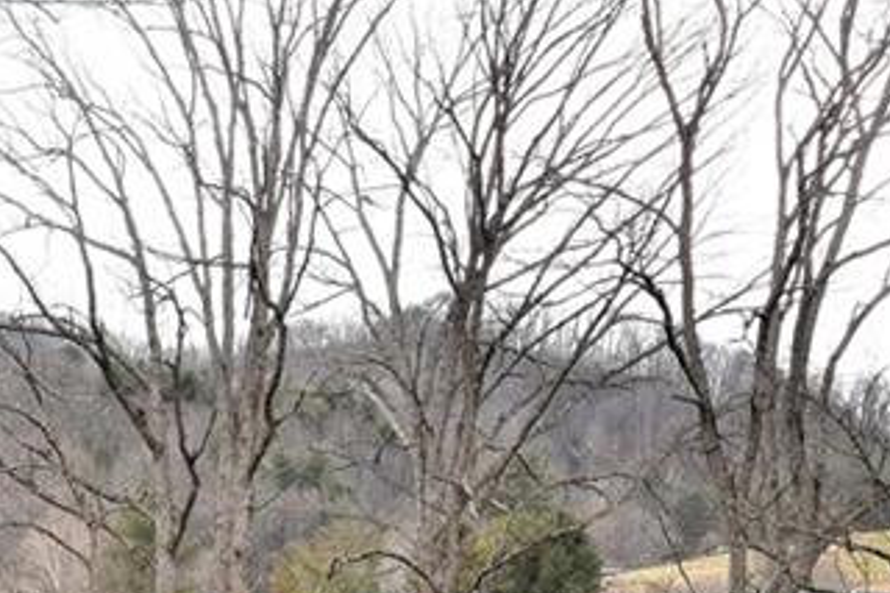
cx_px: -117
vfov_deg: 13.7
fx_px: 2372
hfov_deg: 20.2
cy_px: 782
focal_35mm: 96
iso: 500
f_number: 5.6
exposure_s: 1/60
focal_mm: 20
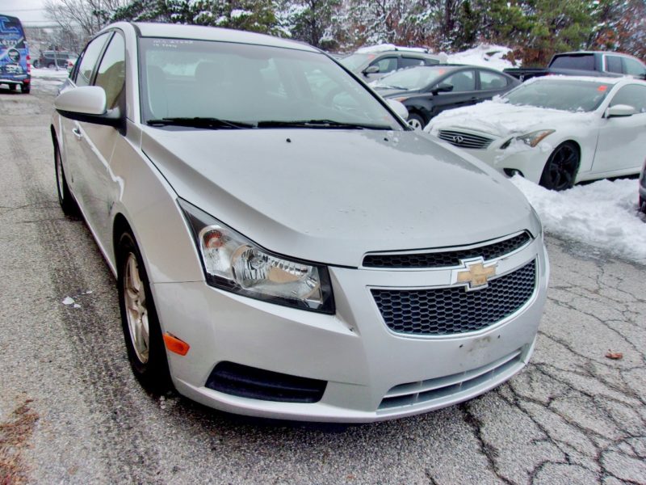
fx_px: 504
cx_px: 323
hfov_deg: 65.3
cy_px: 242
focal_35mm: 27
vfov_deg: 51.4
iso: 80
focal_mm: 4.9
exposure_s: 1/56
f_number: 10.4
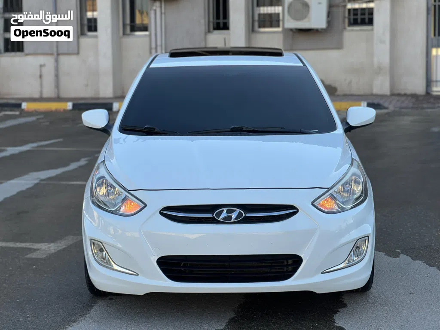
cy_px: 165
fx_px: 979
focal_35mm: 77
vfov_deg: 19.1
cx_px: 220
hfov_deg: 25.3
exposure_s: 1/121
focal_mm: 9
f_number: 2.8
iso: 25
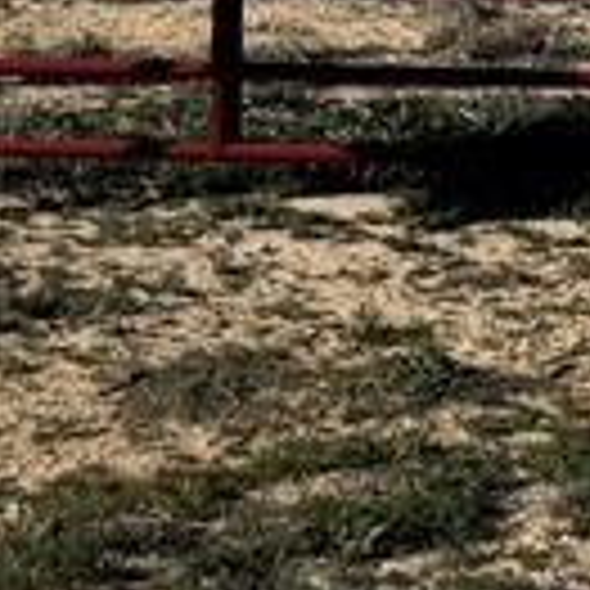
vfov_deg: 9.6
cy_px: -694
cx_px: 676
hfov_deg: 10.4
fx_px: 3201
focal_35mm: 166
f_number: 1.78
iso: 80
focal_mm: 6.76
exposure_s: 1/7092
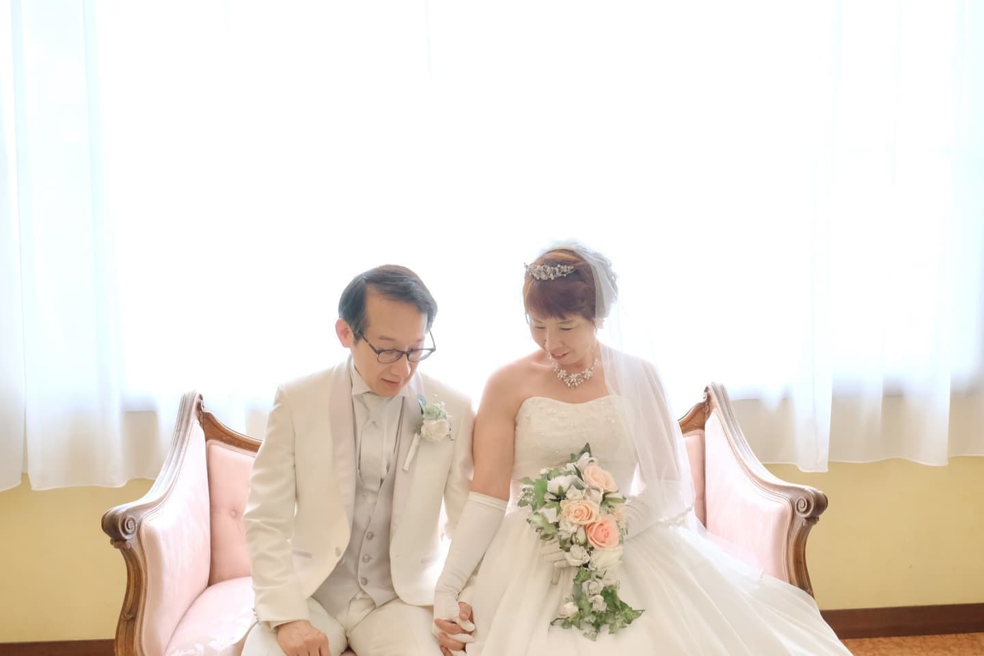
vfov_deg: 31.9
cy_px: 328
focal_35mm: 42
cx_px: 492
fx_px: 1148
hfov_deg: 46.4
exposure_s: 1/125
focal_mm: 28.3
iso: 3200
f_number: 3.6
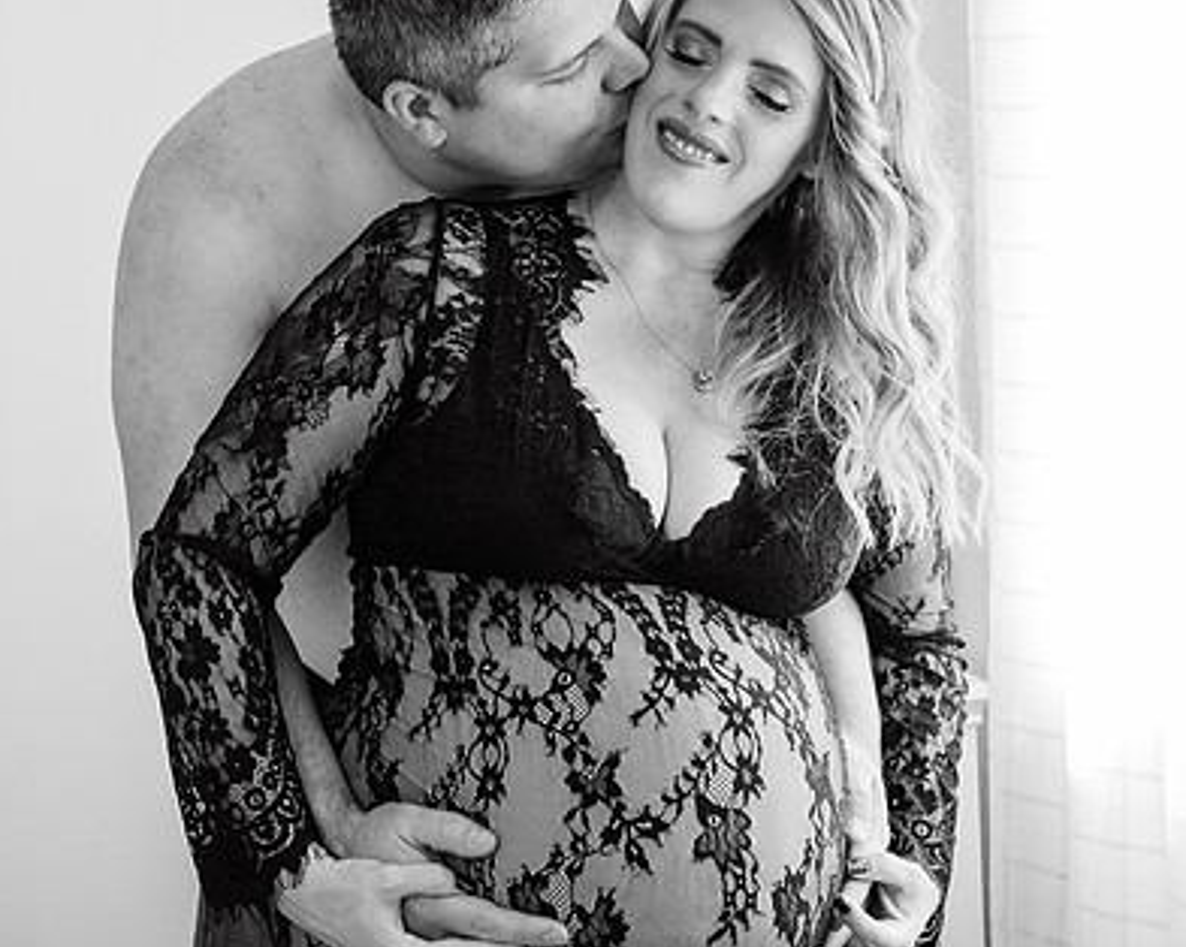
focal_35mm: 65
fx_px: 2280
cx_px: 280
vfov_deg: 23.3
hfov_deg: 28.7
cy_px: 266
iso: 800
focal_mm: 29
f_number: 4
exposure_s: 1/320
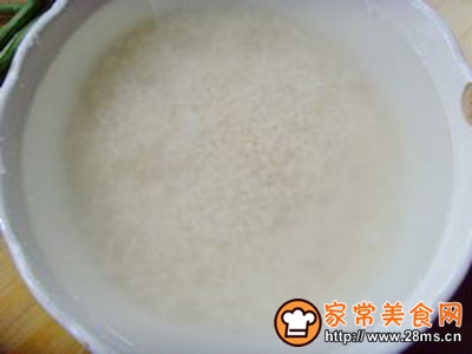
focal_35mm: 39
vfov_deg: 36.8
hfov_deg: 47.9
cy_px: 177
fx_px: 532
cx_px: 236
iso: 160
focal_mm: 6.6
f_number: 3.5
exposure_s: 1/45
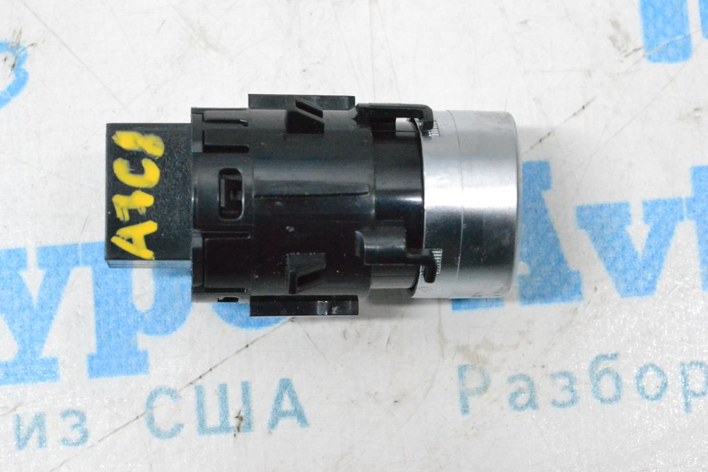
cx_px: 354
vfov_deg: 16.6
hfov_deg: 24.6
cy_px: 236
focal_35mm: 82
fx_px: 1623
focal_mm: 55
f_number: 10
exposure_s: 1/125
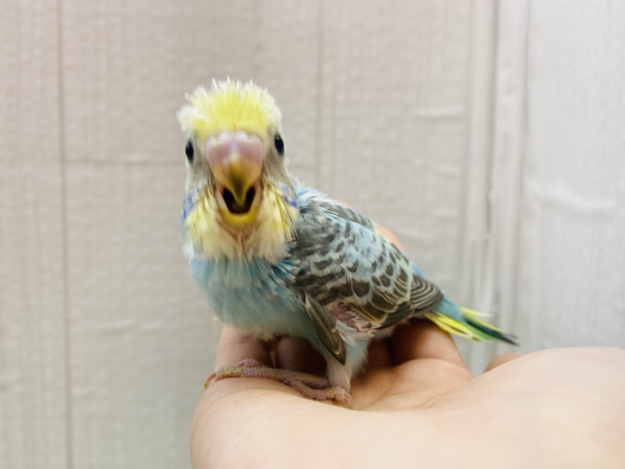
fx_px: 451
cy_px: 234
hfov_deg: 69.4
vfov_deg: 54.9
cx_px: 312
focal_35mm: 25
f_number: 1.8
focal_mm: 4.25
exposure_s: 1/100
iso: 64
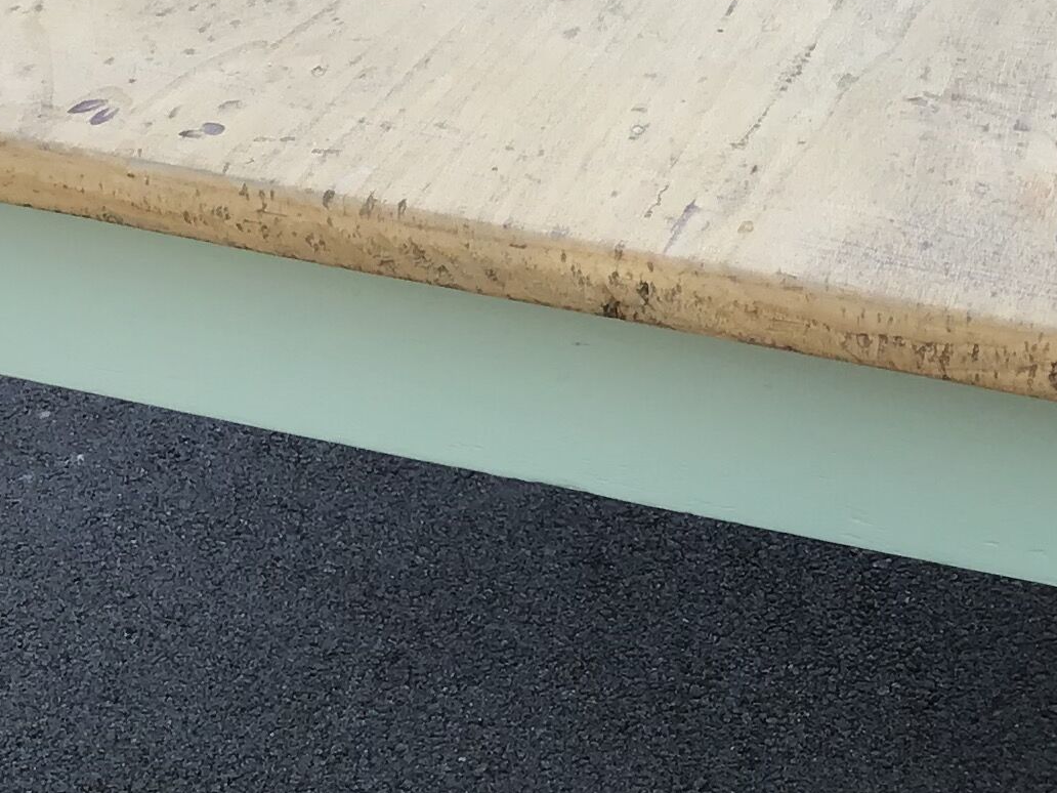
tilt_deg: -38.2
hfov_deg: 19.9
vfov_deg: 14.9
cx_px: 770
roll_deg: -3.1
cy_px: 698
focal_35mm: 98
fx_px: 2992
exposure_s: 1/128
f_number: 2.4
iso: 25
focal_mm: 3.3
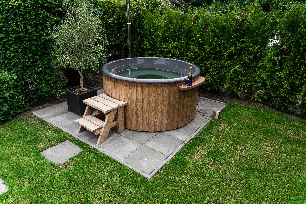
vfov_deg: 51.3
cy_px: 98
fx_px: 212
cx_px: 155
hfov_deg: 71.5
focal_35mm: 25
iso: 100
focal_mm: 24
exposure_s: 1/100
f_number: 7.1
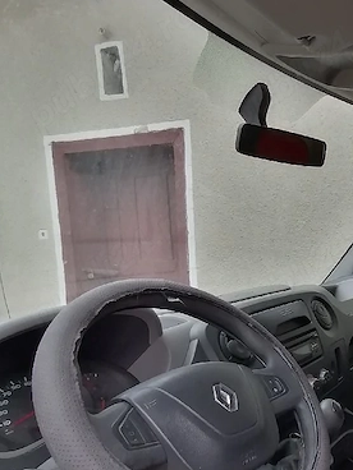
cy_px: 296
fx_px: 503
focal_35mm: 37
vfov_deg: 49.6
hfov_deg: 34.7
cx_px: 362
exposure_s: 1/100
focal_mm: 1.78
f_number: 2.4
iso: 50
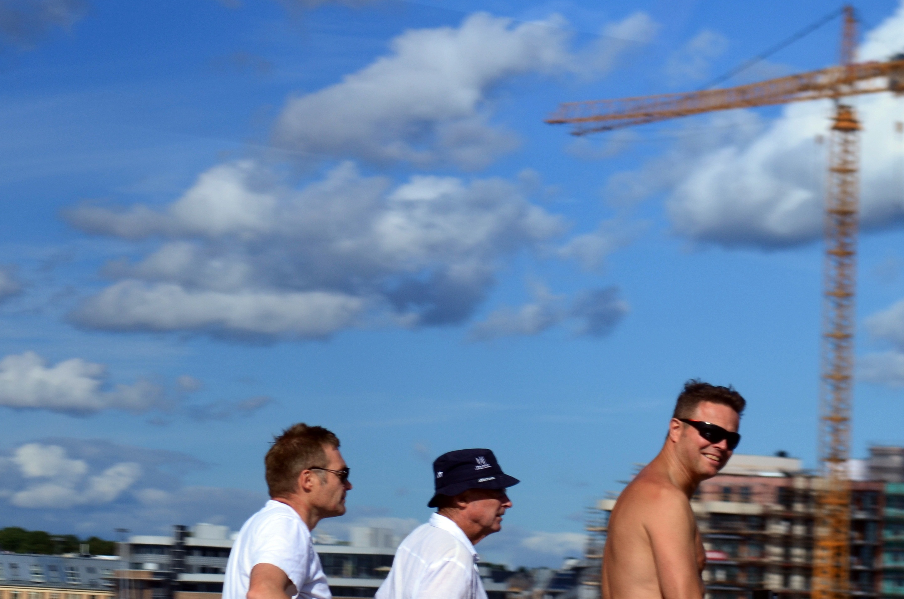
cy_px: 438
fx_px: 3959
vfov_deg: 8.6
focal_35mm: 158
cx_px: 535
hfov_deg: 13.0
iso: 125
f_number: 8
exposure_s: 1/250
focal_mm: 62
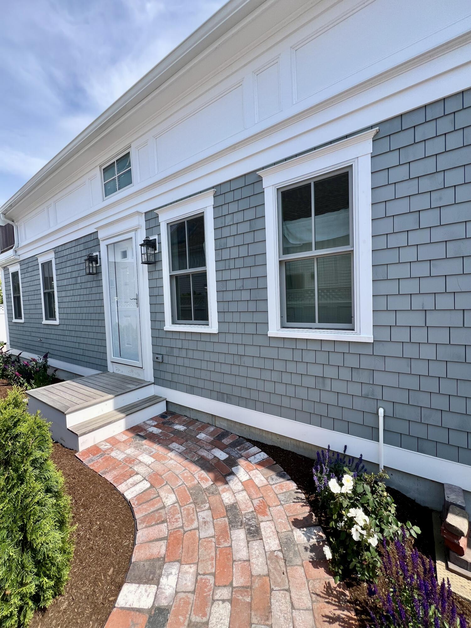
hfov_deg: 89.9
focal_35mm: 13
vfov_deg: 106.2
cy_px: 314
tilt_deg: -2.9
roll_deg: +1.5
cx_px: 236
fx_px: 236
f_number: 1.8
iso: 32
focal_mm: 1.57
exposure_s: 1/633
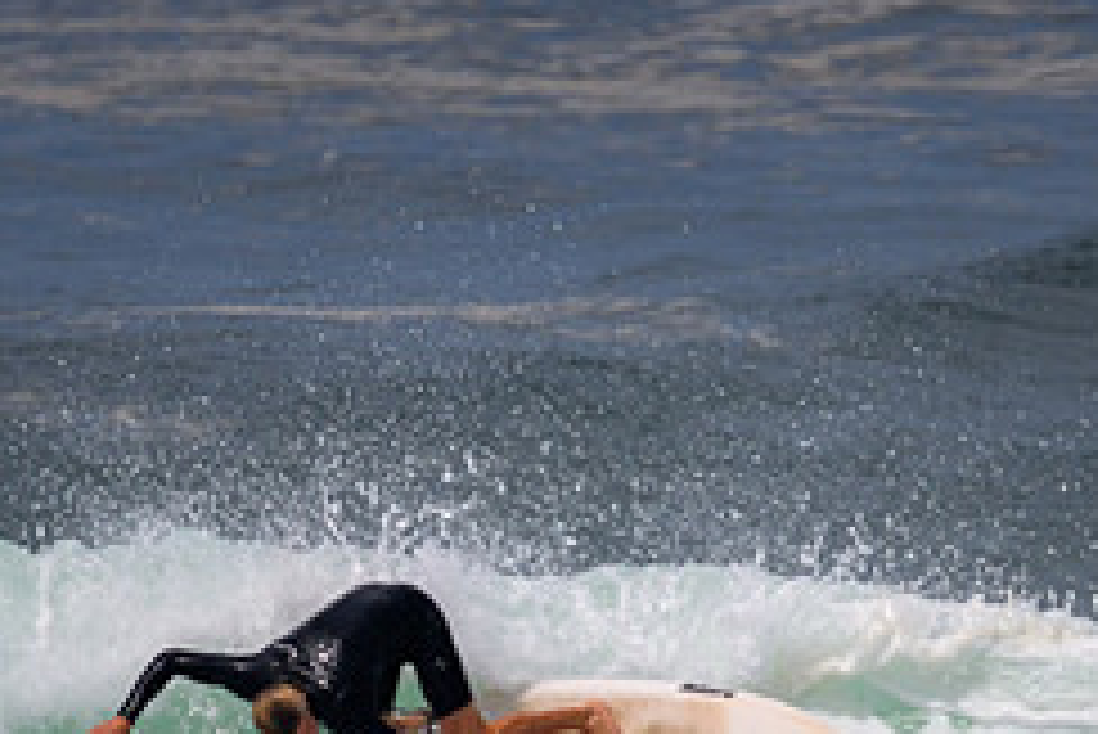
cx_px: 549
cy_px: 822
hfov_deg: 1.1
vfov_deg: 0.7
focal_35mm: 1898
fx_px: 57921
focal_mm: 800
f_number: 11
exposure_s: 1/2000
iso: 400
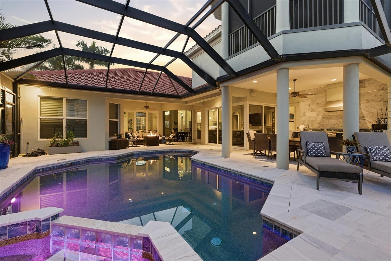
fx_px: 174
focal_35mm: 16
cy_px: 130
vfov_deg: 73.8
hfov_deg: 96.7
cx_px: 196
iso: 400
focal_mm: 16
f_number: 9
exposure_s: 1/10
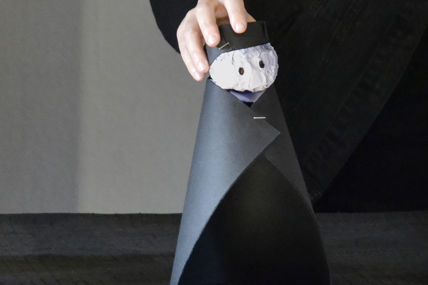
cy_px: 9
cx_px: 274
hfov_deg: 5.7
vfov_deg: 3.8
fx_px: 4315
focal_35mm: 363
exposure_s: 1/125
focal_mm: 100
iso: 3200
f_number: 5
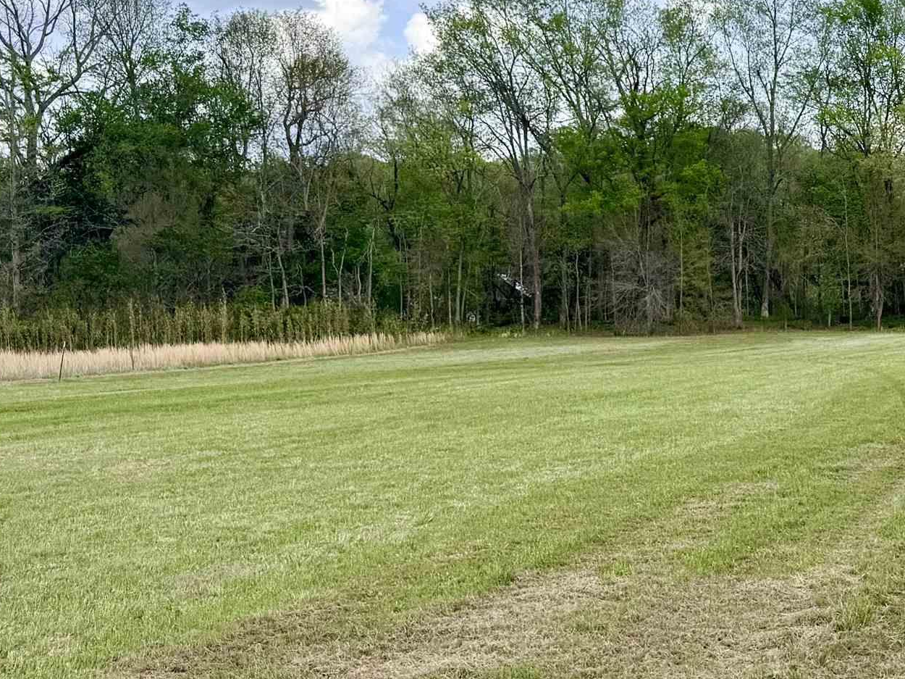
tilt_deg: +3.2
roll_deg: +1.4
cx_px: 870
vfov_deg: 24.7
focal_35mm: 59
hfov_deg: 30.7
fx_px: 1542
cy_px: 216
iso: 80
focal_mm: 6.76
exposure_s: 1/6173
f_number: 1.78
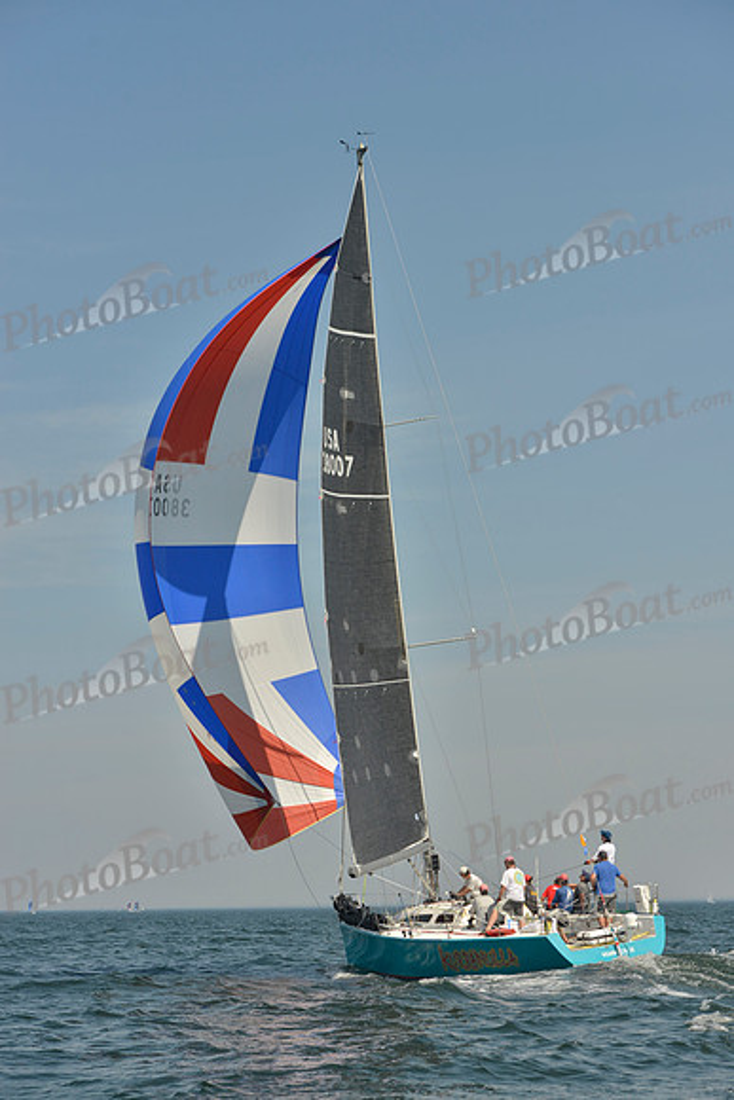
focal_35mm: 70
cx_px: 367
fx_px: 2139
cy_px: 550
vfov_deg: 28.8
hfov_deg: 19.5
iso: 200
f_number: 8
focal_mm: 70
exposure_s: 1/1250
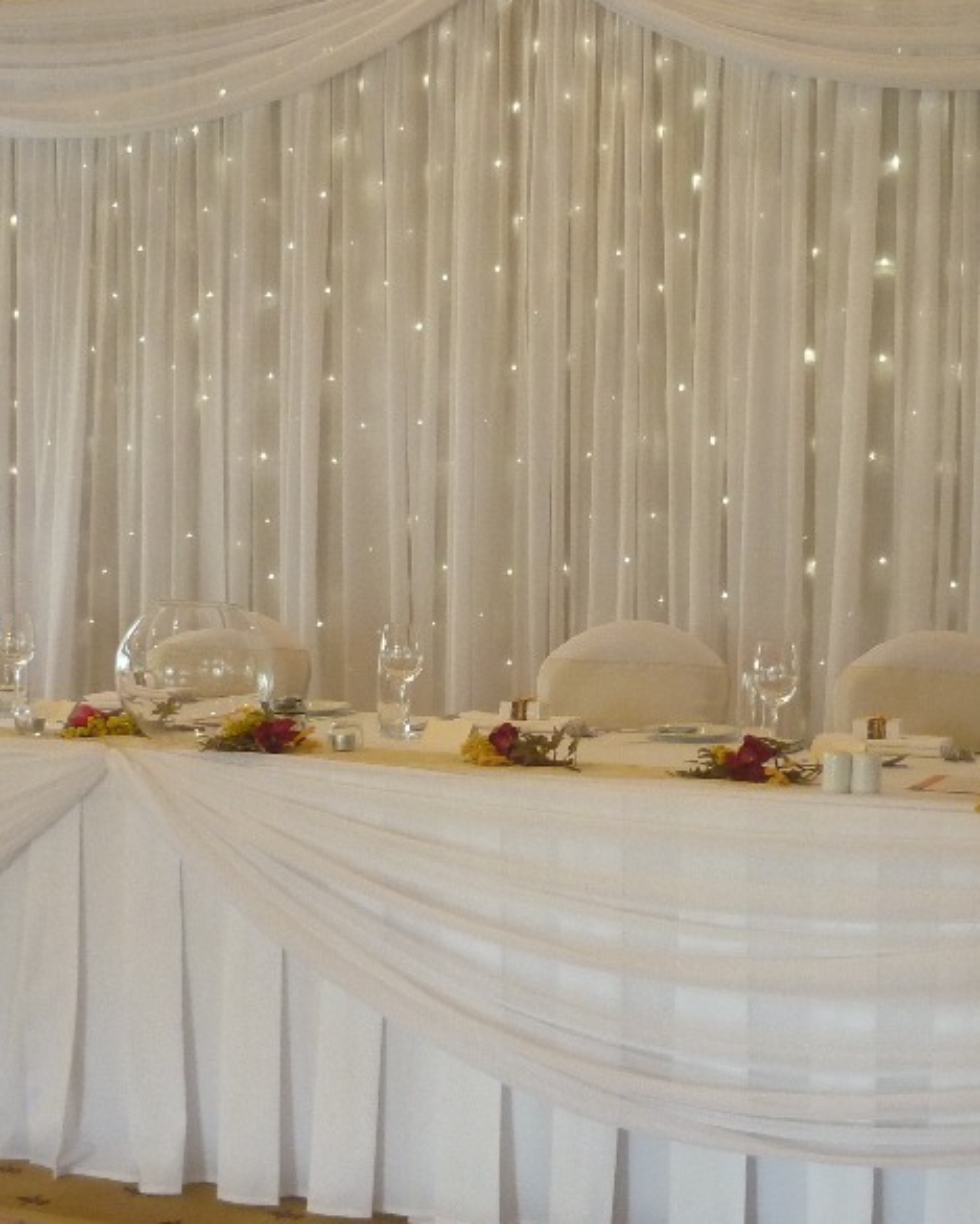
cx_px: 625
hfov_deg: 27.5
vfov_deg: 34.1
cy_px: 660
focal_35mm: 55
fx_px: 1994
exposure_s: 1/30
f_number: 2.8
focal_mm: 5.5
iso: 250
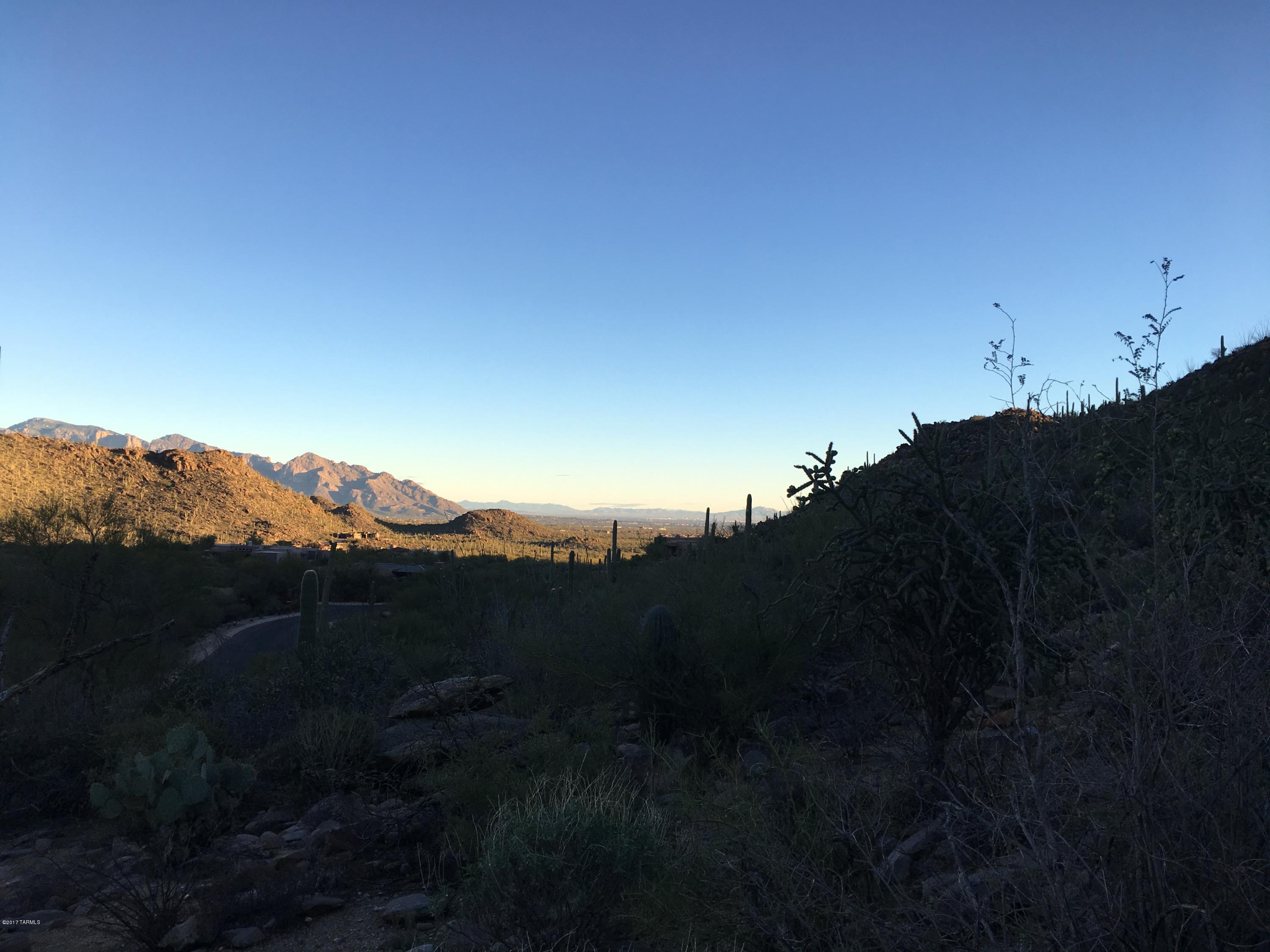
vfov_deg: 48.2
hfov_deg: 61.7
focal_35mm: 29
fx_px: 1064
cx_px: 635
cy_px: 476
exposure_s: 1/513
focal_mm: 4.15
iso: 25
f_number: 2.2
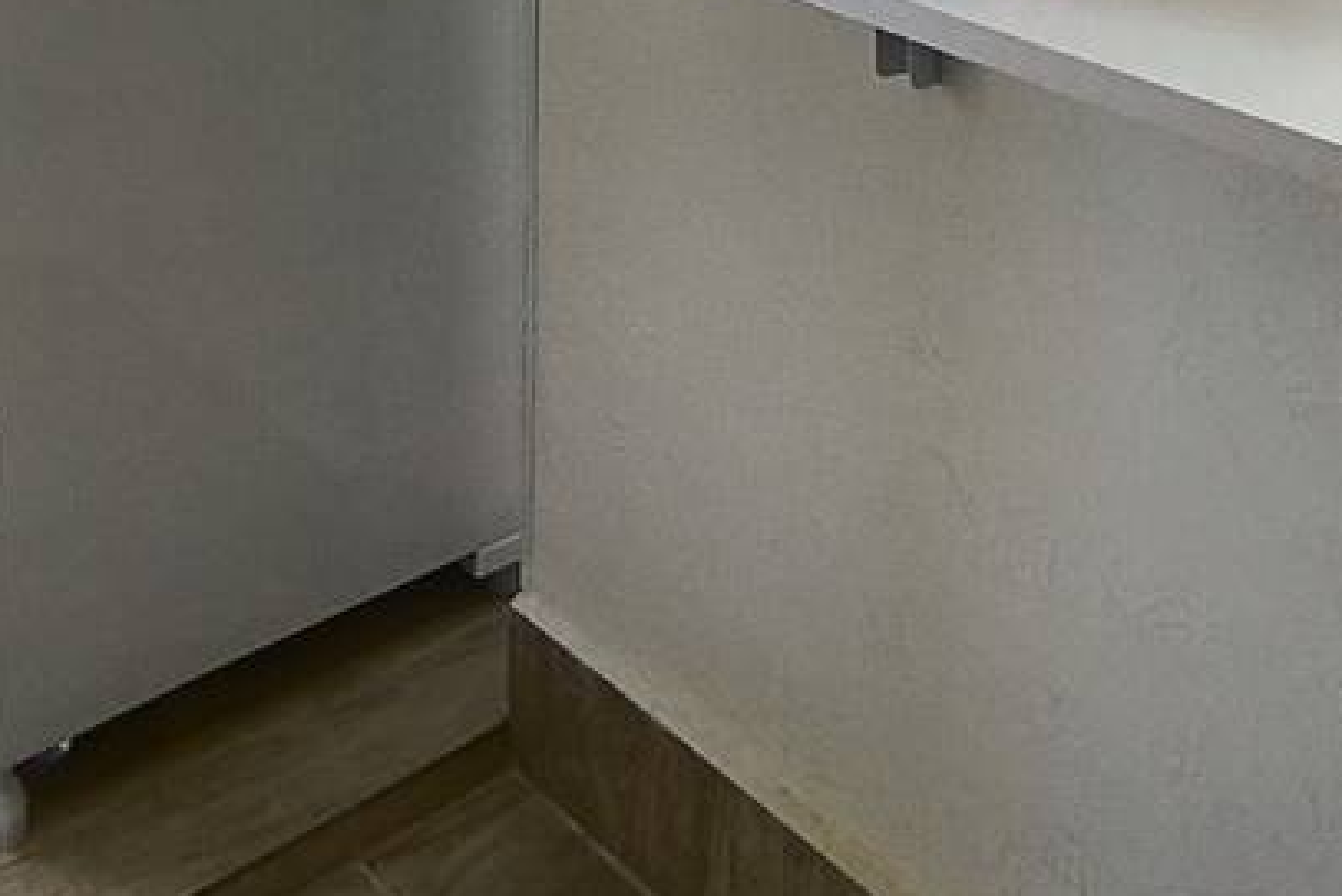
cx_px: 519
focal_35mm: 59
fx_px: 2200
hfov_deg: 33.8
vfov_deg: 18.7
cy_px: -638
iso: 50
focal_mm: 1.65
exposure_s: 1/182
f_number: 2.2
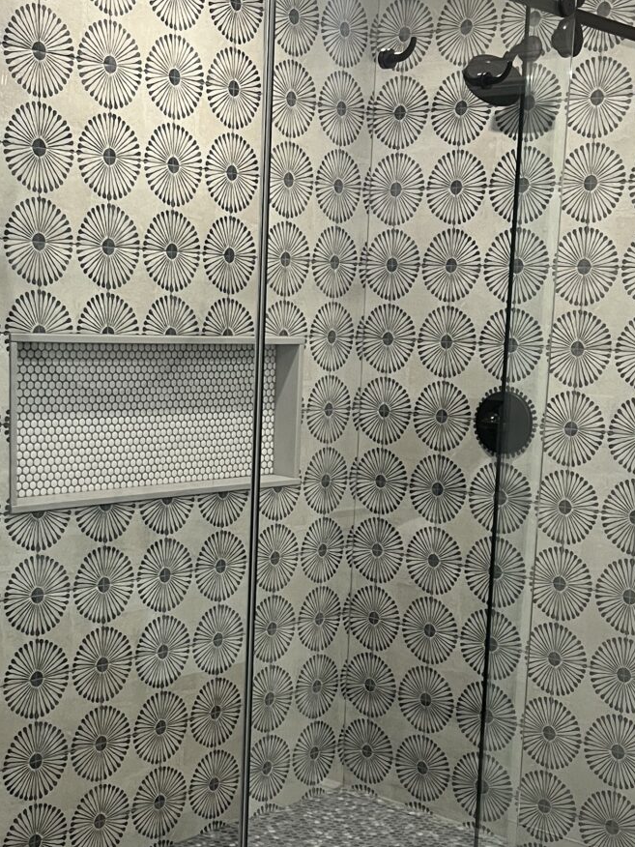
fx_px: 1394
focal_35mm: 57
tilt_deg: -10.0
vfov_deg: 33.6
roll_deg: -2.1
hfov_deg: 25.6
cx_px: 276
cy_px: 540
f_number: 1.6
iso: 100
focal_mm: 5.1
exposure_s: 1/60
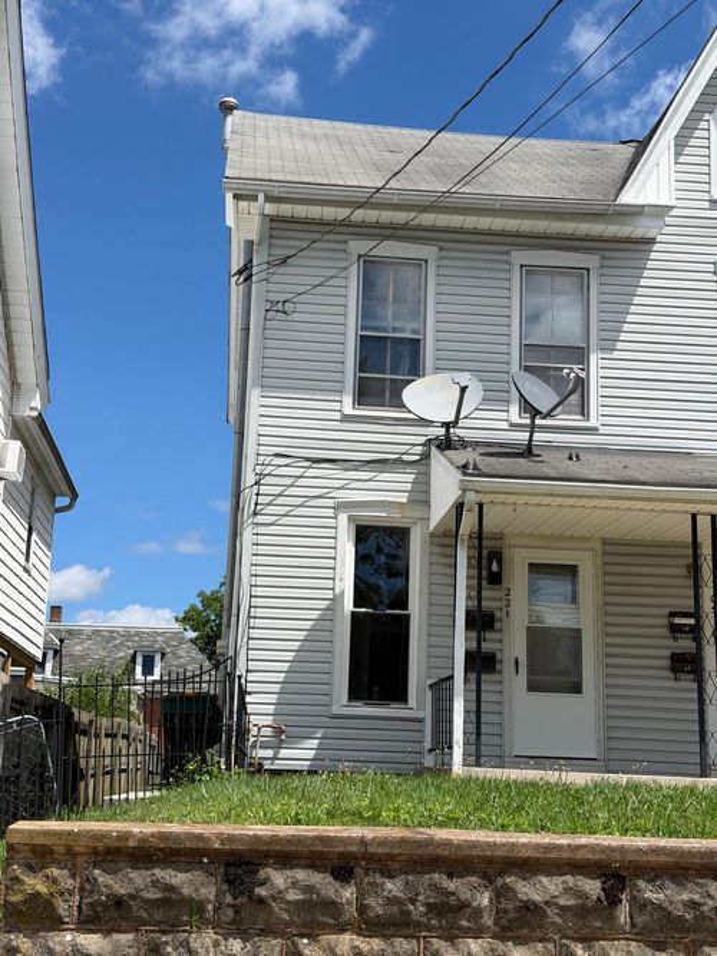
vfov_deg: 39.7
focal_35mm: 48
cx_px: 358
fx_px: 1326
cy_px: 478
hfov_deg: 30.3
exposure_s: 1/5587
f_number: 1.78
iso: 64
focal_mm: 6.76
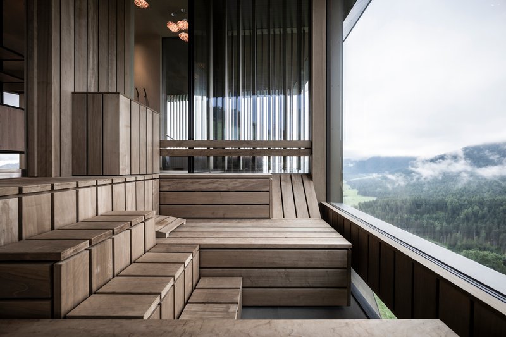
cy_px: 168
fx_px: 197
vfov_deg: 81.2
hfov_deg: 104.3
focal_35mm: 14
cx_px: 253
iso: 250
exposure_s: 1/60
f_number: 5.6
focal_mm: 14
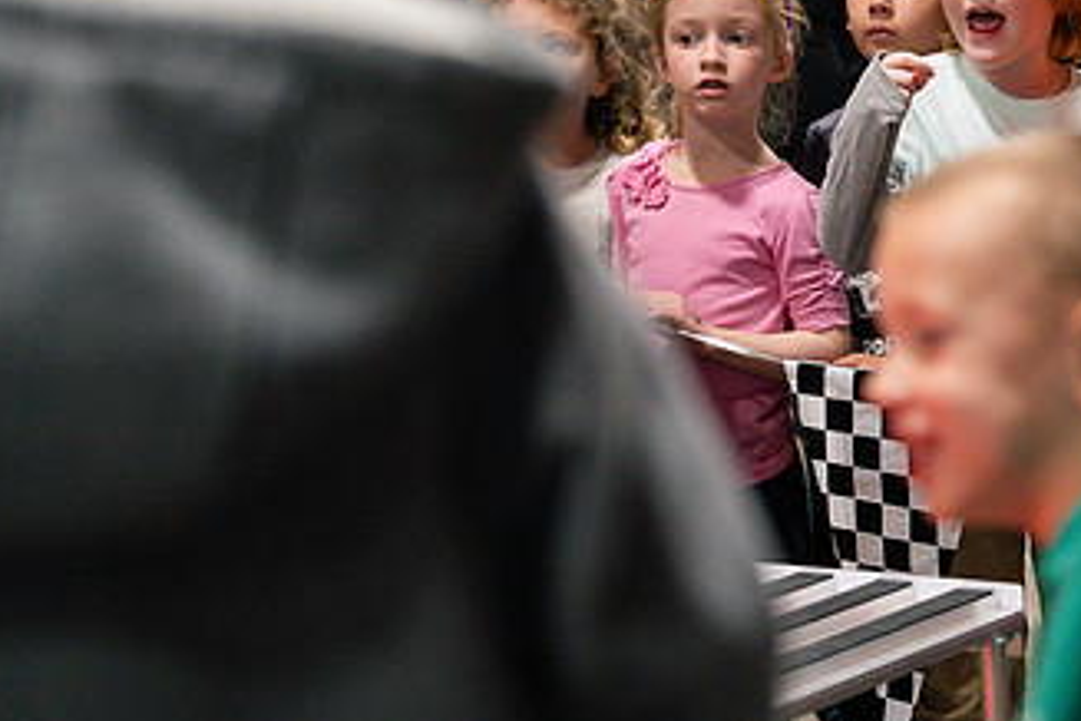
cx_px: 919
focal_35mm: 124
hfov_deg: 16.4
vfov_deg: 11.0
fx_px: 3723
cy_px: 88
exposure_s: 1/320
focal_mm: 70
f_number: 2.8
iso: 2500
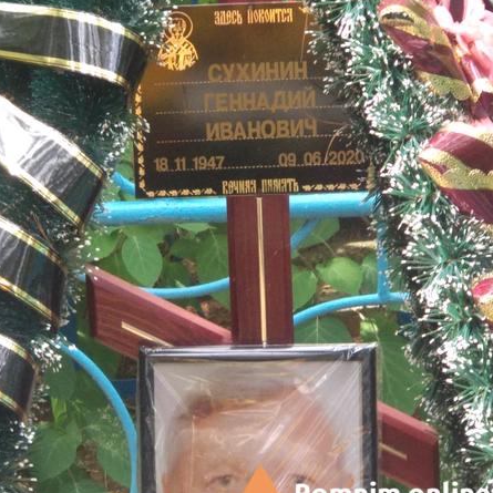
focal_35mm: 62
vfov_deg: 27.7
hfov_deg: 27.7
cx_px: 246
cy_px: 199
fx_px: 999
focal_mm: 5.99
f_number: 2.6
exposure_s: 1/60
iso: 250
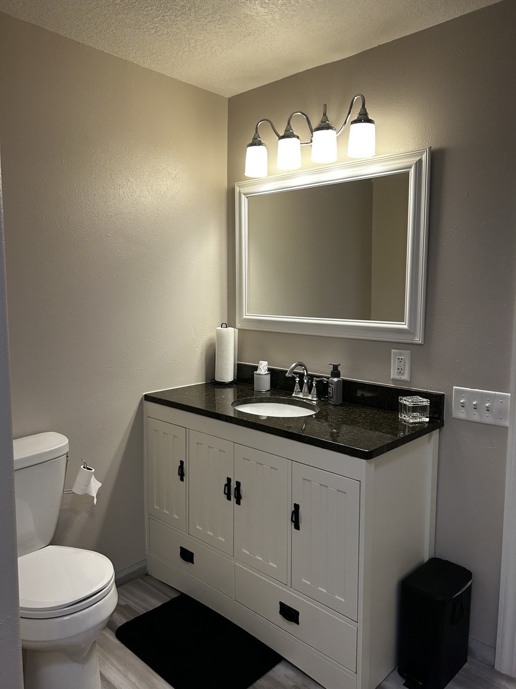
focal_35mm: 26
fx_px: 517
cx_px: 258
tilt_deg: -4.1
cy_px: 344
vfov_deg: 67.3
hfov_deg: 53.1
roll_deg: -1.6
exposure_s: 1/120
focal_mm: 5.7
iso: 64
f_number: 1.5
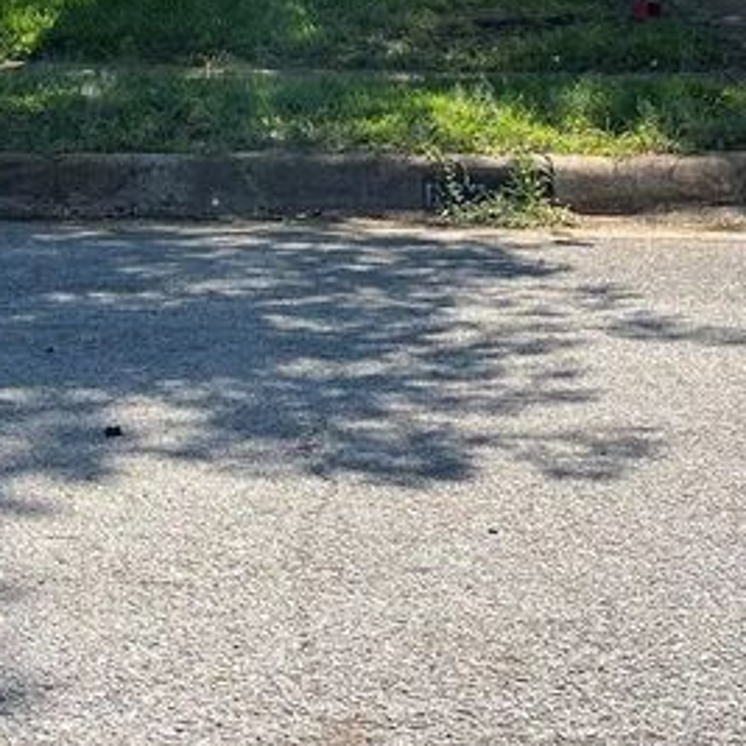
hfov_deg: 19.7
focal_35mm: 88
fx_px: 2146
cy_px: -151
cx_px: 321
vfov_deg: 18.7
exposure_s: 1/1832
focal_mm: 5.1
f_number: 1.6
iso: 50
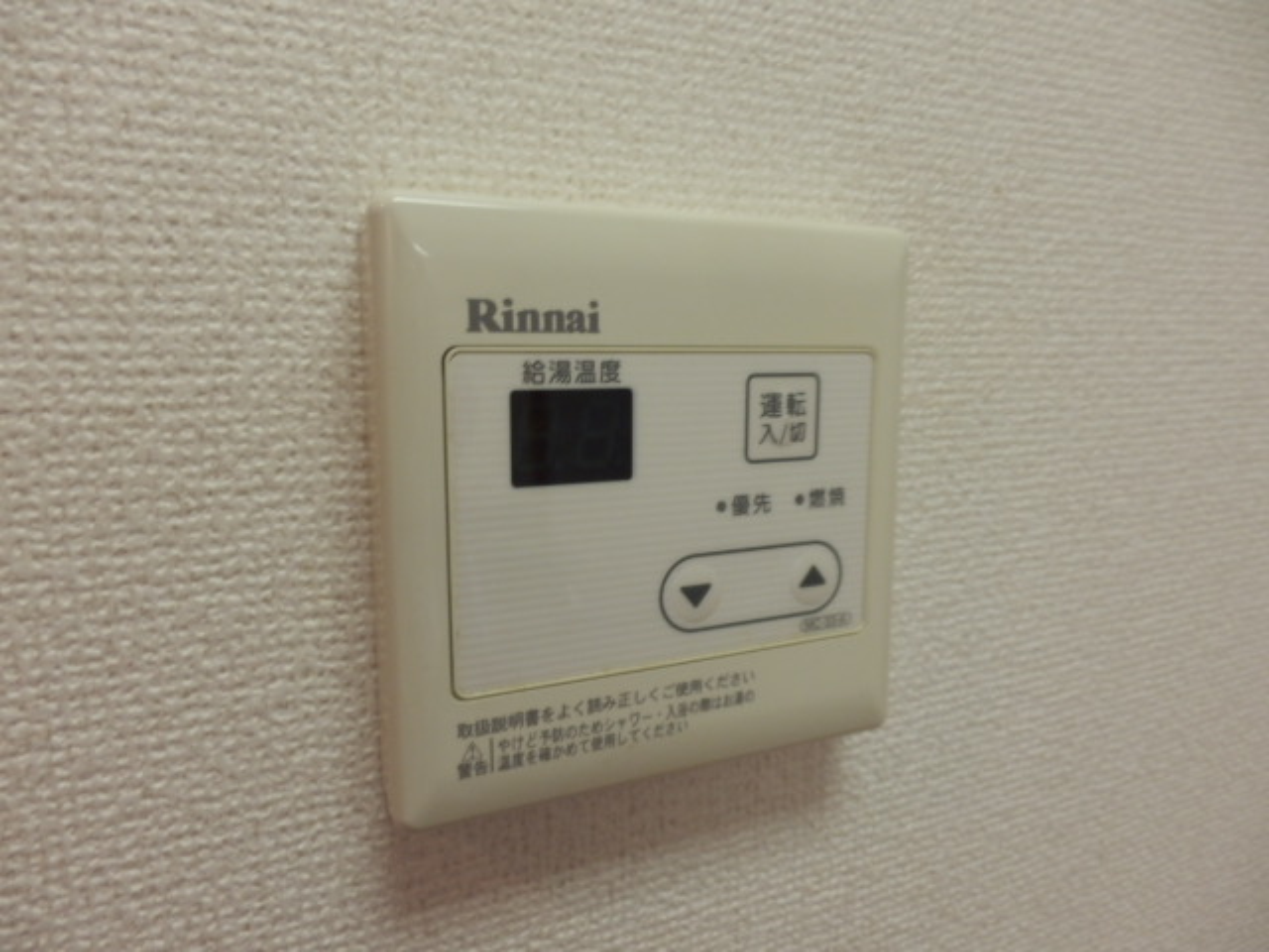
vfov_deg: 56.8
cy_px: 476
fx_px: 880
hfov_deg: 71.6
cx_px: 634
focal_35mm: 24
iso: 160
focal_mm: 4.2
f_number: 3
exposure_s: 1/30
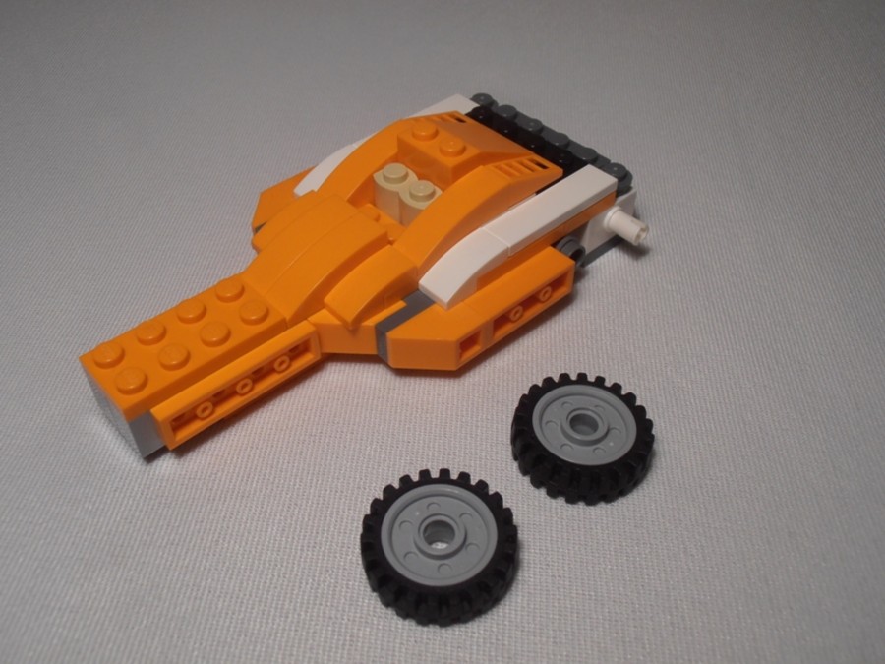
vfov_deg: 38.7
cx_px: 442
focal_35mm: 37
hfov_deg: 50.1
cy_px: 332
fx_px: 946
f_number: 3.9
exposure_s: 1/50
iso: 80
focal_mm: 6.61
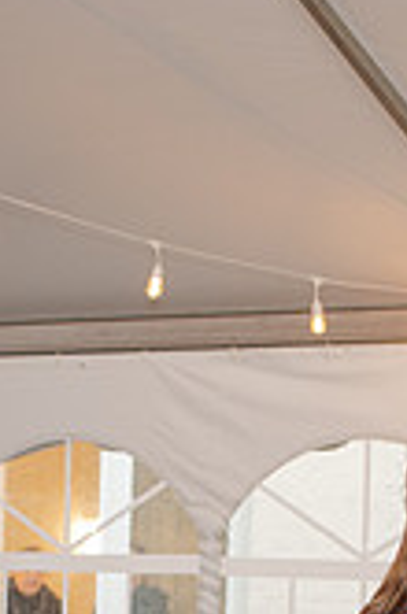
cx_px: 150
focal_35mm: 169
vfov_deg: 11.7
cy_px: 915
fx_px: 2878
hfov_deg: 8.1
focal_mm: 35
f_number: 3.2
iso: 800
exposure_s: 1/200
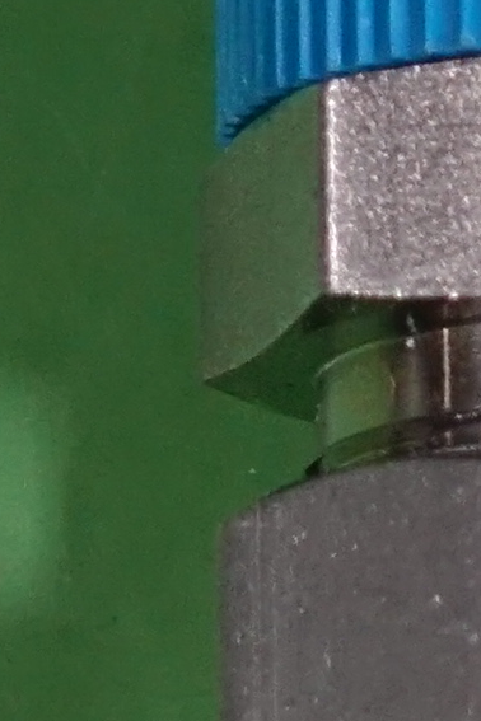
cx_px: 342
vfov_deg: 5.1
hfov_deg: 3.4
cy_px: 272
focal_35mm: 405
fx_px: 8116
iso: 800
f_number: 2.8
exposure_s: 1/40
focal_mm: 15.52
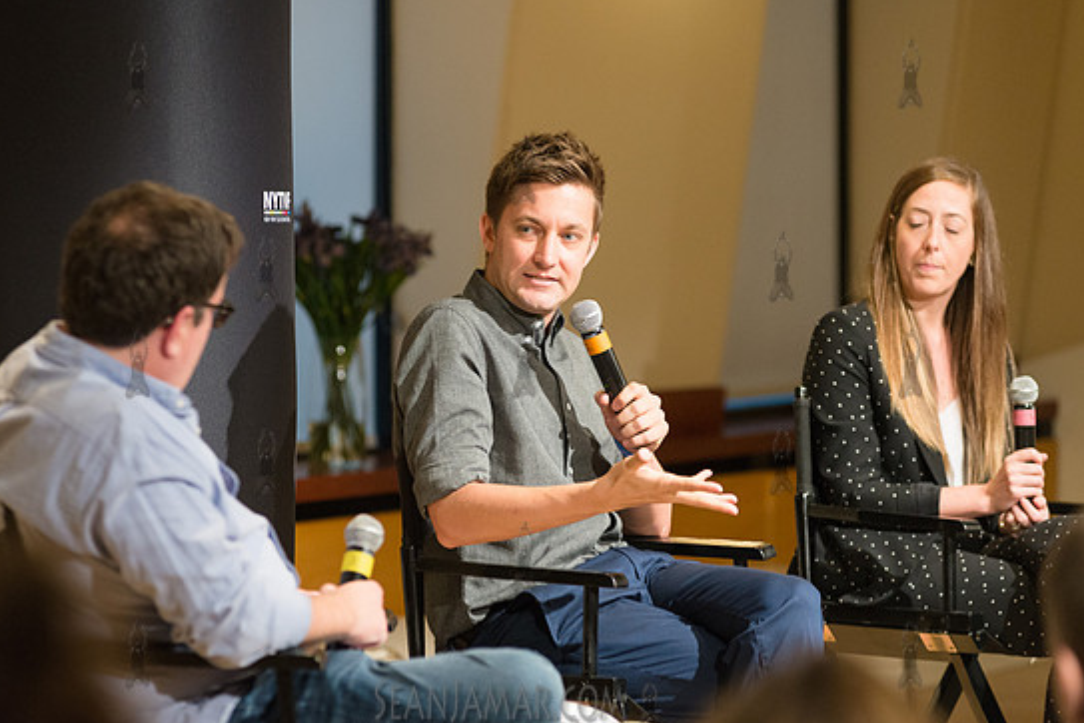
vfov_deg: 8.9
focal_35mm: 155
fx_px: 4667
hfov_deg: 13.2
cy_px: 362
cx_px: 523
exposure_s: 1/160
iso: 2500
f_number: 4
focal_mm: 145
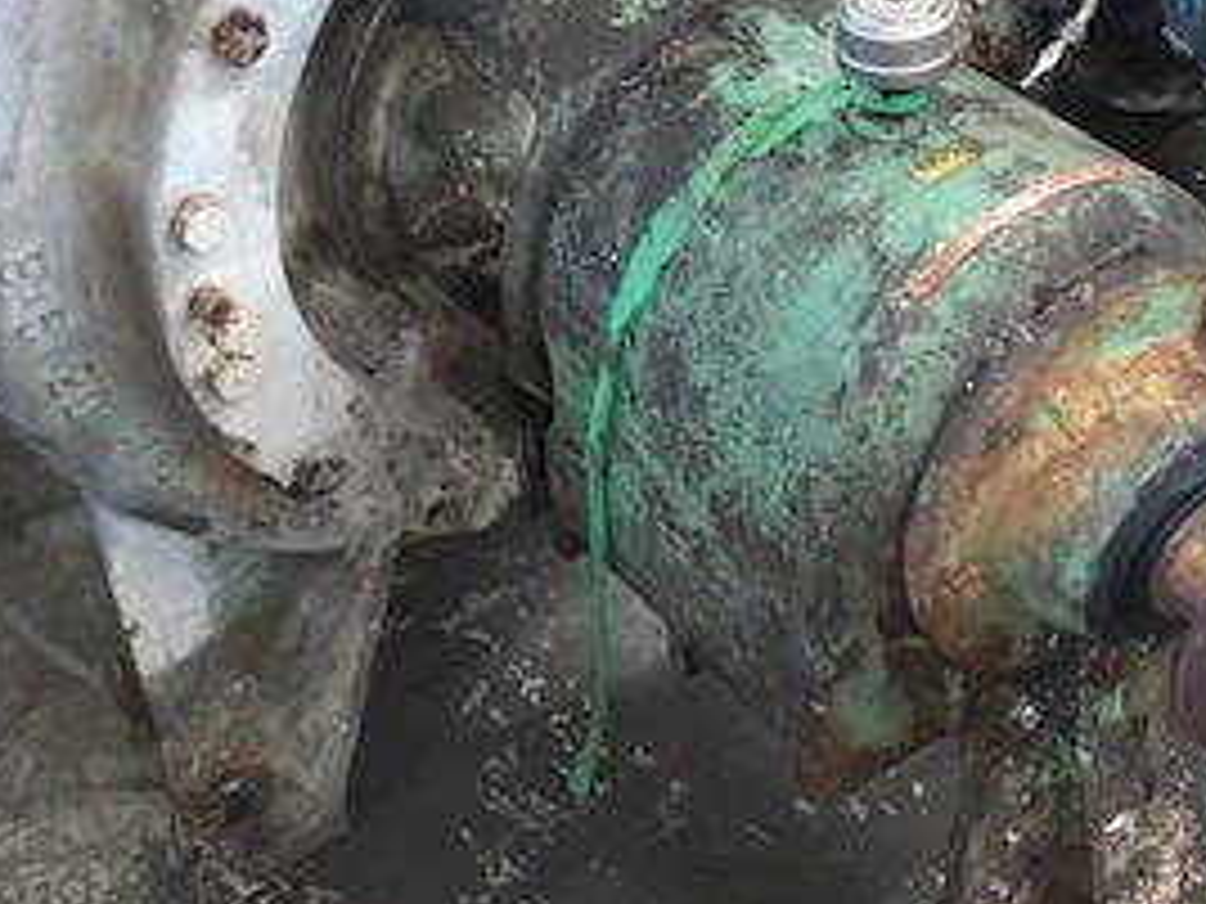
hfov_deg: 31.2
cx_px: 621
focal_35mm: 62
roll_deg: +4.1
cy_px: 238
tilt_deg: -35.9
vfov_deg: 23.4
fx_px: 2160
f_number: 1.8
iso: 100
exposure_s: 1/7
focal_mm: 4.25
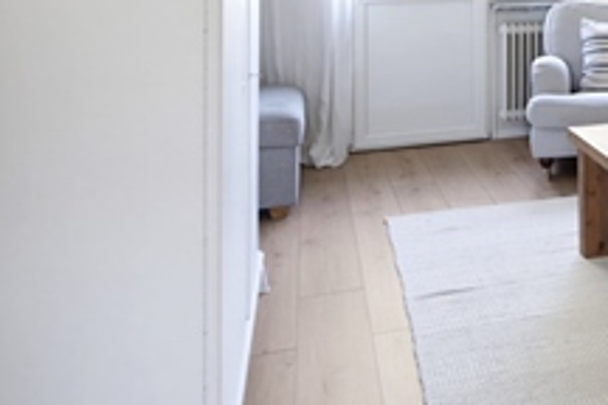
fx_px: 827
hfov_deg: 32.9
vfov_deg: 25.1
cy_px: -65
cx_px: 735
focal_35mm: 49
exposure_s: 1/5
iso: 200
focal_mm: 20
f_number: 8
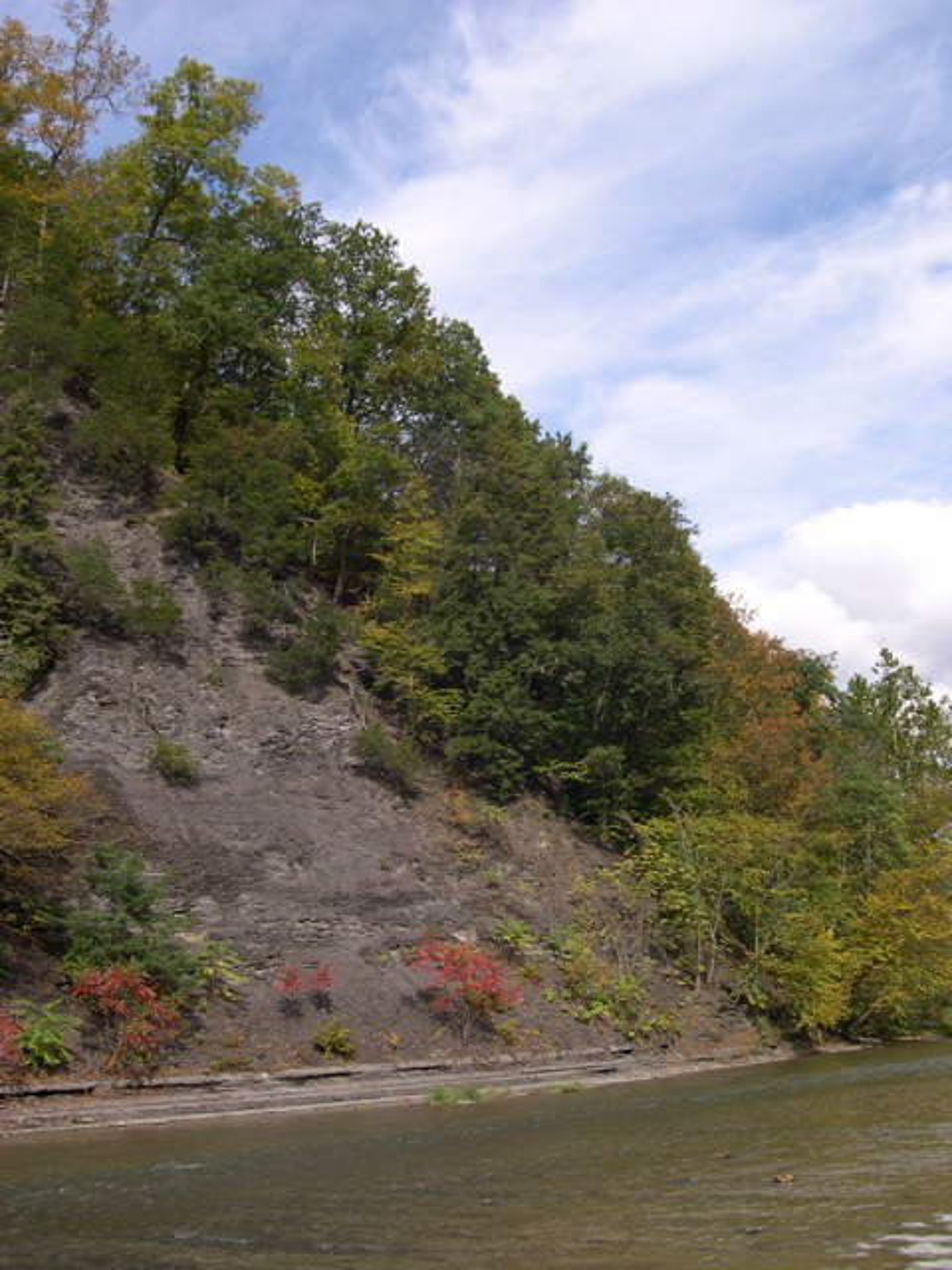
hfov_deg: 37.7
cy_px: 635
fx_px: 1393
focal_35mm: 38
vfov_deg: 49.0
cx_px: 476
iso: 100
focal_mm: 8
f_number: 7.6
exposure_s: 1/133
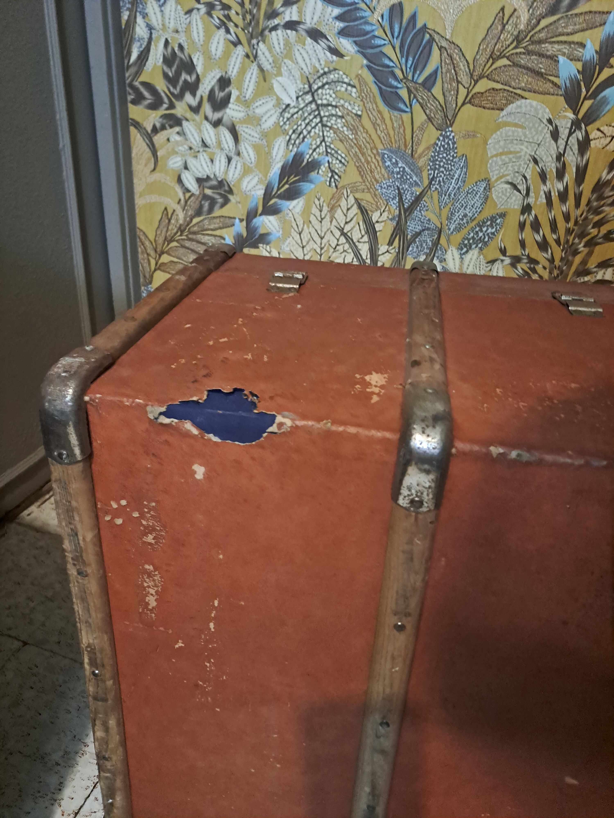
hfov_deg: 54.9
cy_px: 409
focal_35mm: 25
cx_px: 307
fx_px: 591
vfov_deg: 69.4
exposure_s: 1/20
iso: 1000
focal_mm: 4.65
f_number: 1.8
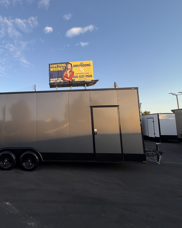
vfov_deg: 83.3
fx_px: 128
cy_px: 112
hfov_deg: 64.9
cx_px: 38
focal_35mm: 19
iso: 50
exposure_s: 1/381
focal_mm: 2.22
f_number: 2.2
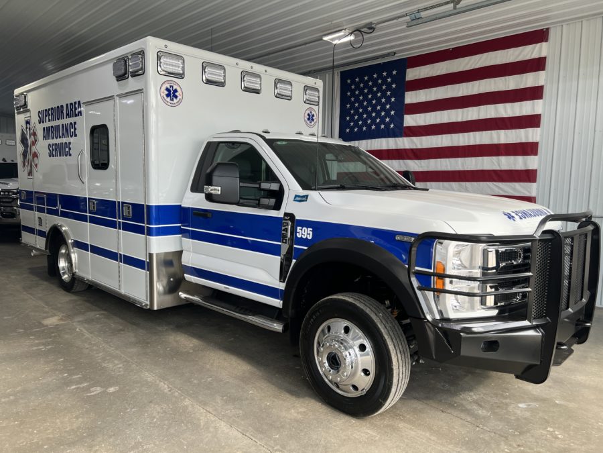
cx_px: 302
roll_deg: -0.9
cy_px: 226
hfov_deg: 67.3
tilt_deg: -6.6
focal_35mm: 26
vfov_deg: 53.1
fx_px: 453
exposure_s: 1/135
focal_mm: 5.7
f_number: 1.5
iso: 32
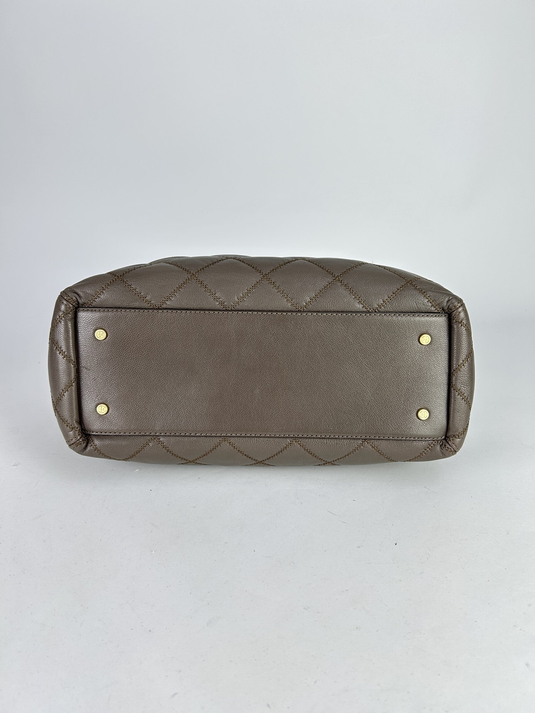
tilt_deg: -21.8
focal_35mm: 26
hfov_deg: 53.1
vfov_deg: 67.3
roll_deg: -1.4
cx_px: 268
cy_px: 356
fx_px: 536
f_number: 1.5
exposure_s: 1/196
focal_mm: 5.7
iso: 40
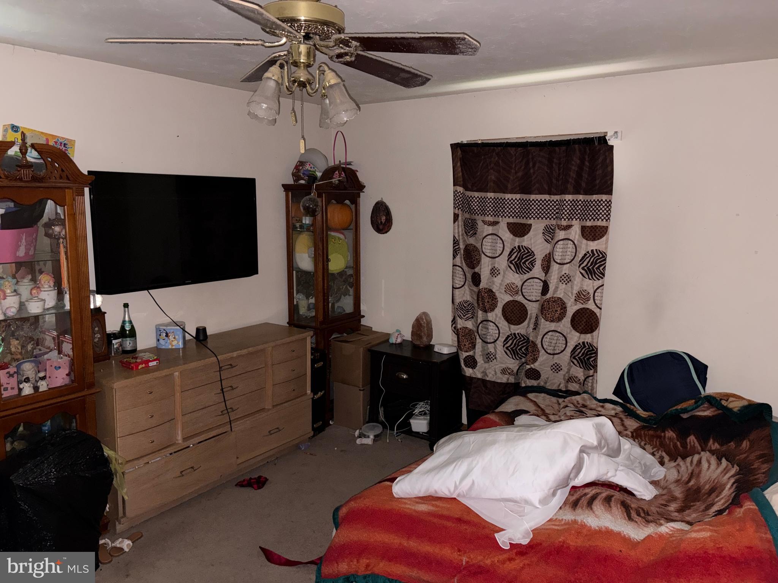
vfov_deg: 53.1
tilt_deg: -7.8
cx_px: 389
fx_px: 584
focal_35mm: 26
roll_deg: +0.1
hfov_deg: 67.3
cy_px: 292
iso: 200
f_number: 1.6
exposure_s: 1/4
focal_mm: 5.96
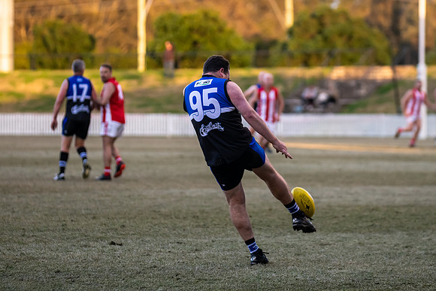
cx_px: 244
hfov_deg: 8.6
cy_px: 116
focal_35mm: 240
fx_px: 2906
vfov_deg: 5.7
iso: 1100
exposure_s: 1/1600
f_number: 2.8
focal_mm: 160
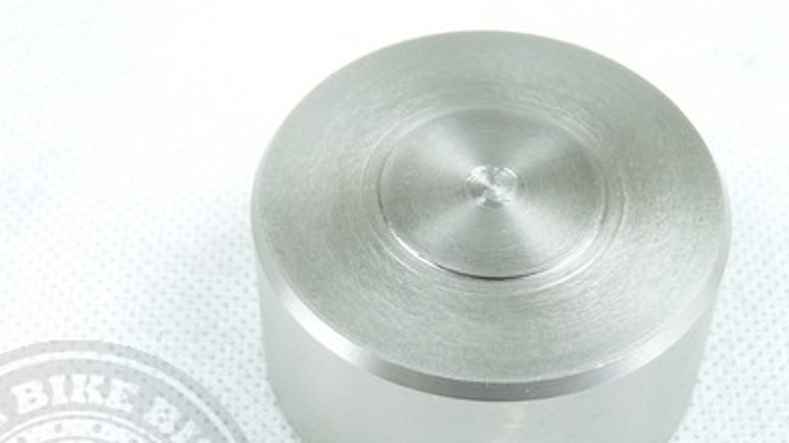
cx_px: 471
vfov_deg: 14.7
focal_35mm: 82
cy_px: 295
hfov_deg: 25.9
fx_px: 1715
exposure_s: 1/30
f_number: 3.2
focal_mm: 9
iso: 320
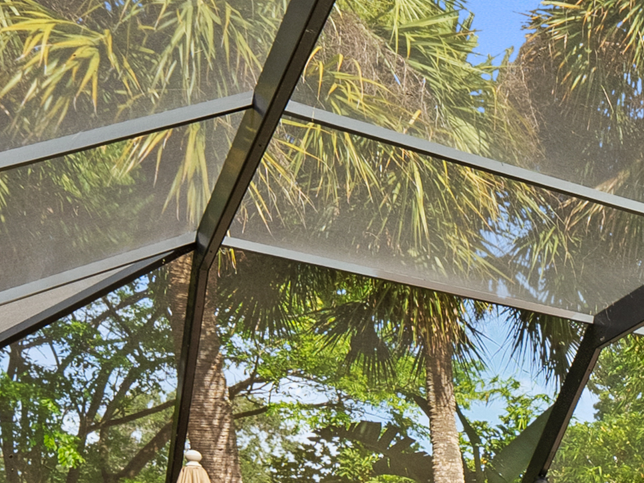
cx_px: 1132
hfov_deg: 21.9
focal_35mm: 59
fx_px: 1098
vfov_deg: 21.7
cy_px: 673
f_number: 8
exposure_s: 1/400
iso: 320
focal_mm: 14
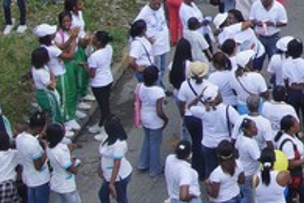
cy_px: -143
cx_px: 508
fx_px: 1250
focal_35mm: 148
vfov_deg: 8.9
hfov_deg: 12.8
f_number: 11
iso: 200
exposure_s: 1/125
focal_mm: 24
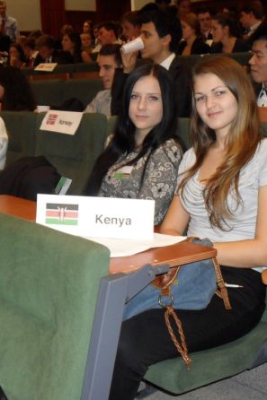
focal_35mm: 49
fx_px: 546
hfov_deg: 27.5
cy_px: 201
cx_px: 147
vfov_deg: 40.4
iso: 200
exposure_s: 1/45
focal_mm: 6.3
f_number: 3.2
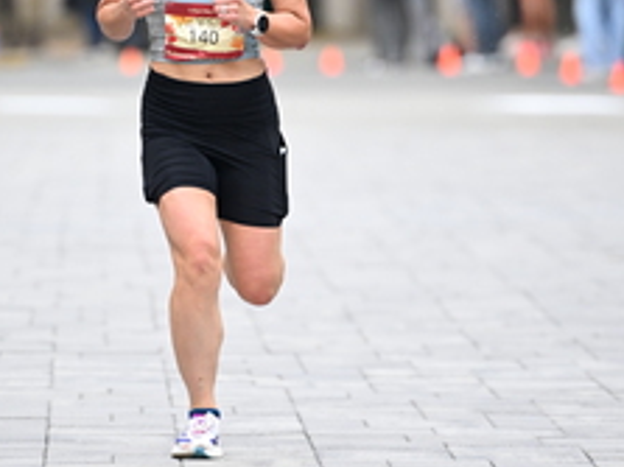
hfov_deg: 4.2
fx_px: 8558
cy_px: 201
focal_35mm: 475
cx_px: 208
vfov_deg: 3.1
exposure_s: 1/1250
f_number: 2.8
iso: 1250
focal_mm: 200
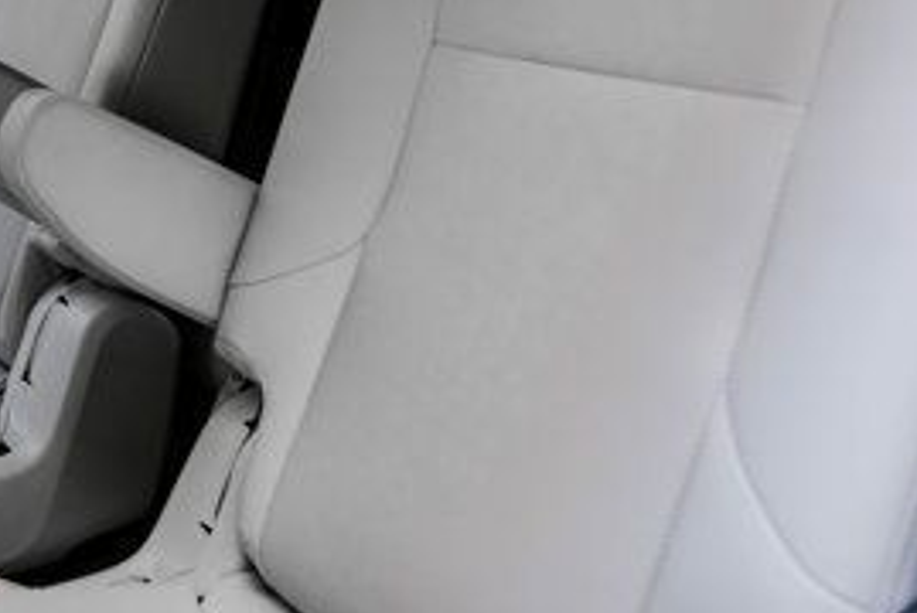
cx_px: 85
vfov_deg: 23.1
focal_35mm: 57
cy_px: 39
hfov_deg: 33.1
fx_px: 1453
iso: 1000
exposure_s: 1/200
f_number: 2.8
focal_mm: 24
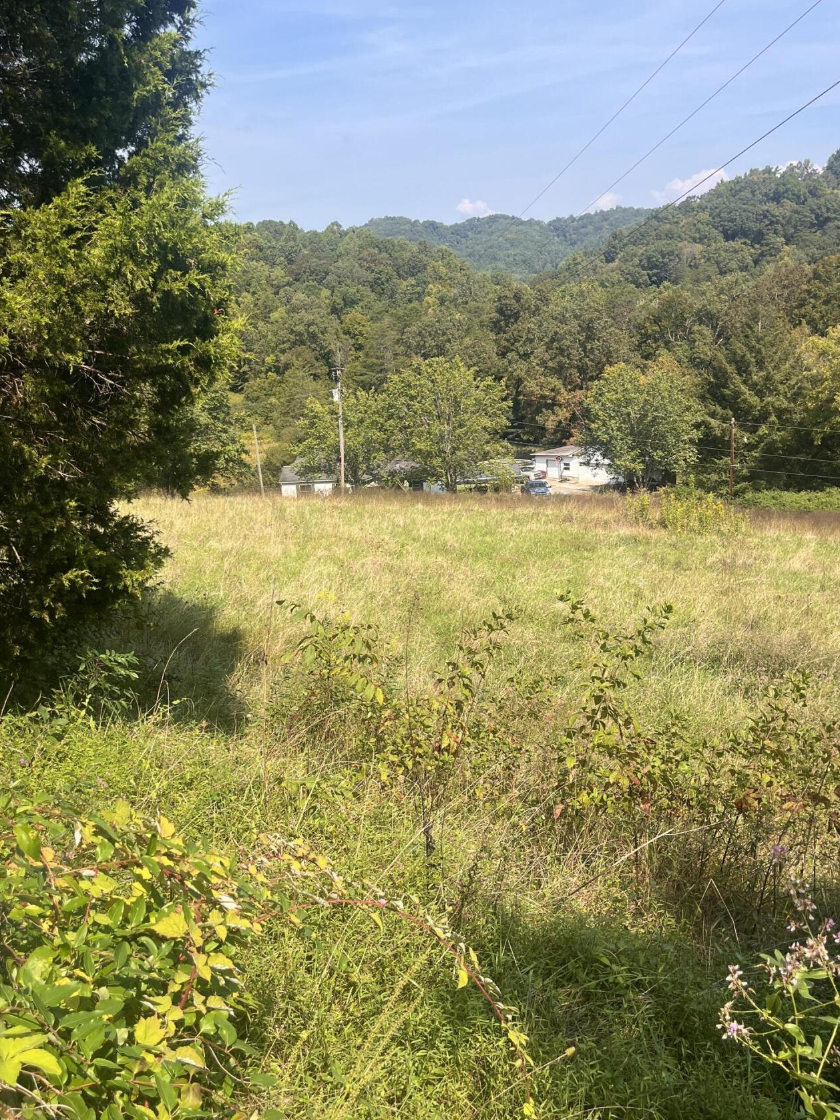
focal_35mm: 31
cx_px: 376
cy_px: 579
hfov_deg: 45.4
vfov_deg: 58.3
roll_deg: +3.2
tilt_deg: -16.1
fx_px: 1003
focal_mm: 5.1
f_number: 1.6
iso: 50
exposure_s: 1/2268
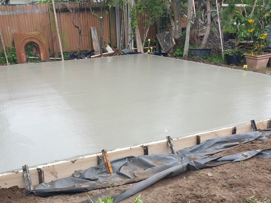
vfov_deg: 39.6
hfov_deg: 50.9
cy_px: 115
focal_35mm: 36
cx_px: 103
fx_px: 282
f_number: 2.4
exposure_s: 1/215
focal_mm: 4.3
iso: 50
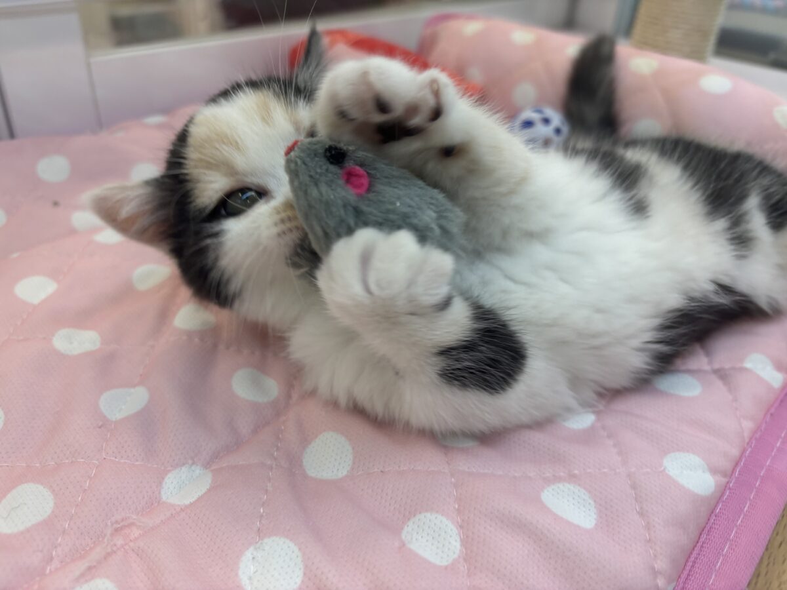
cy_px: 295
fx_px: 591
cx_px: 394
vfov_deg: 53.1
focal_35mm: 26
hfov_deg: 67.3
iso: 64
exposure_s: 1/100
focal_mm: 5.96
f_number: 1.6
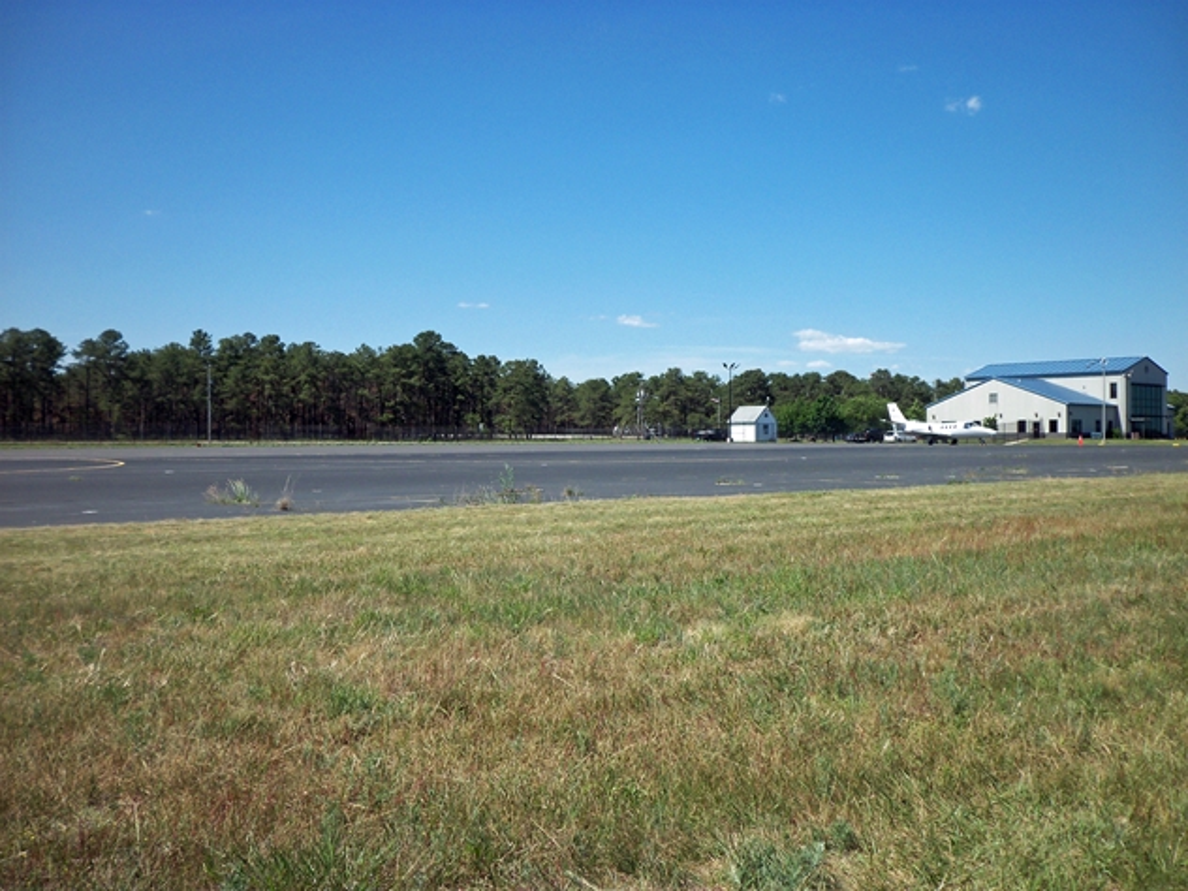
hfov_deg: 54.0
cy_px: 446
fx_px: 1167
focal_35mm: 34
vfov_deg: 41.8
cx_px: 594
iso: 80
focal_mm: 5.7
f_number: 8.8
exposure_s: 1/160
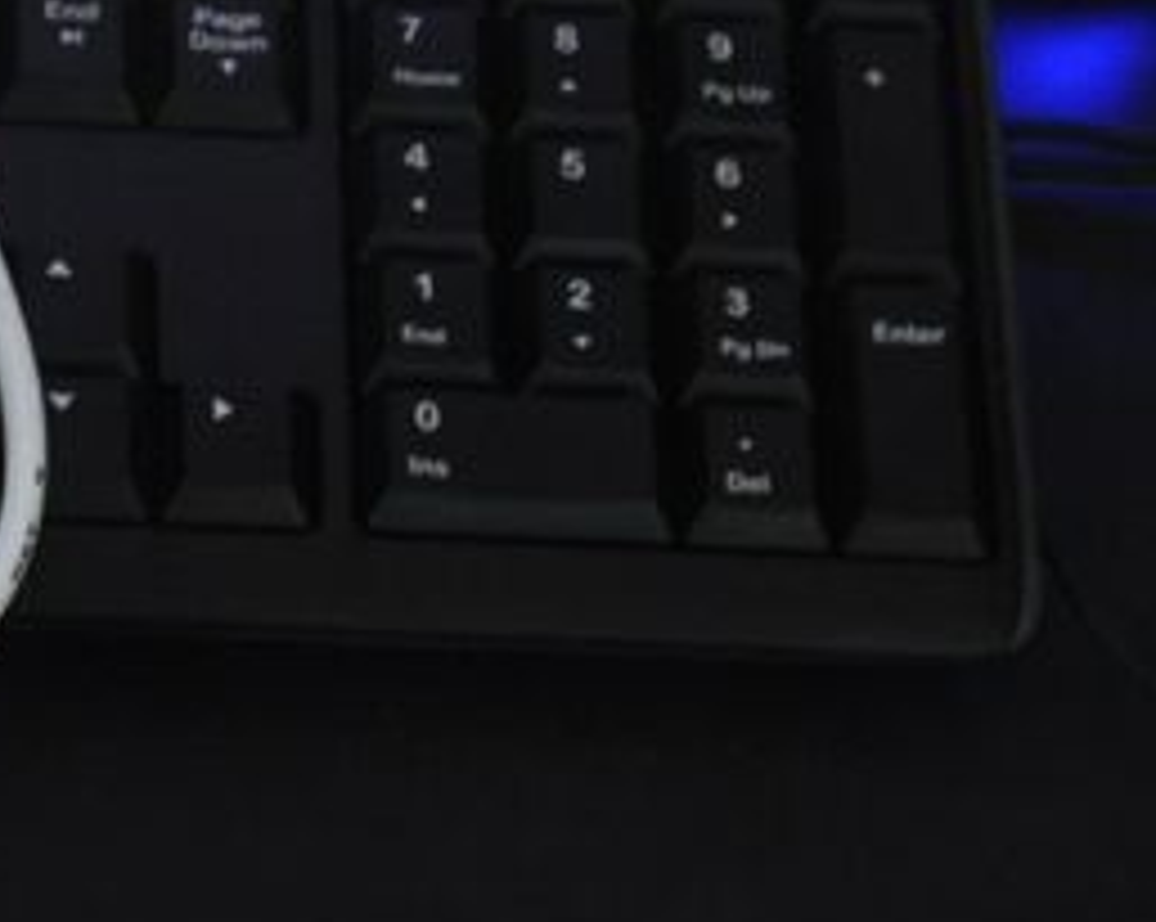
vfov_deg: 8.6
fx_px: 5844
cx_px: 189
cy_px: 1774
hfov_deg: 11.2
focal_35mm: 171
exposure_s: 1/15
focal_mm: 26
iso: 1000
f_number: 5.6
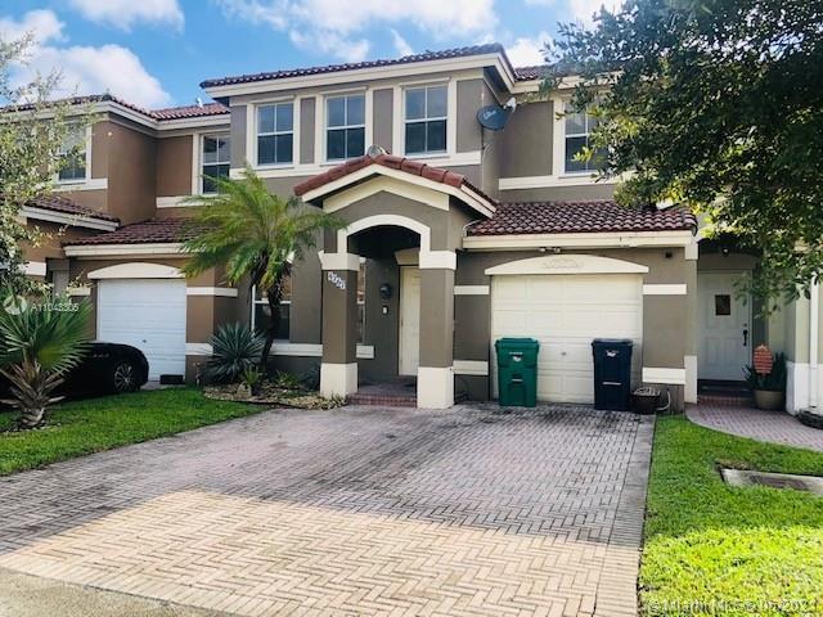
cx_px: 412
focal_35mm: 28
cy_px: 308
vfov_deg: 49.7
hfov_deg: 63.4
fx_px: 666
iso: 20
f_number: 1.8
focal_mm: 3.99
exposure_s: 1/585
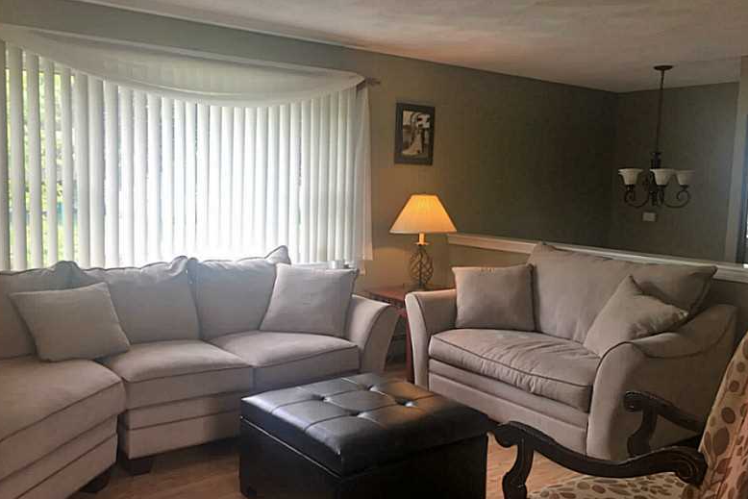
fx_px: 644
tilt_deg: -6.9
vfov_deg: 42.3
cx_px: 372
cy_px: 256
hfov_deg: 60.3
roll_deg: +0.1
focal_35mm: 31
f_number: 2.2
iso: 32
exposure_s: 1/40
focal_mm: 4.15
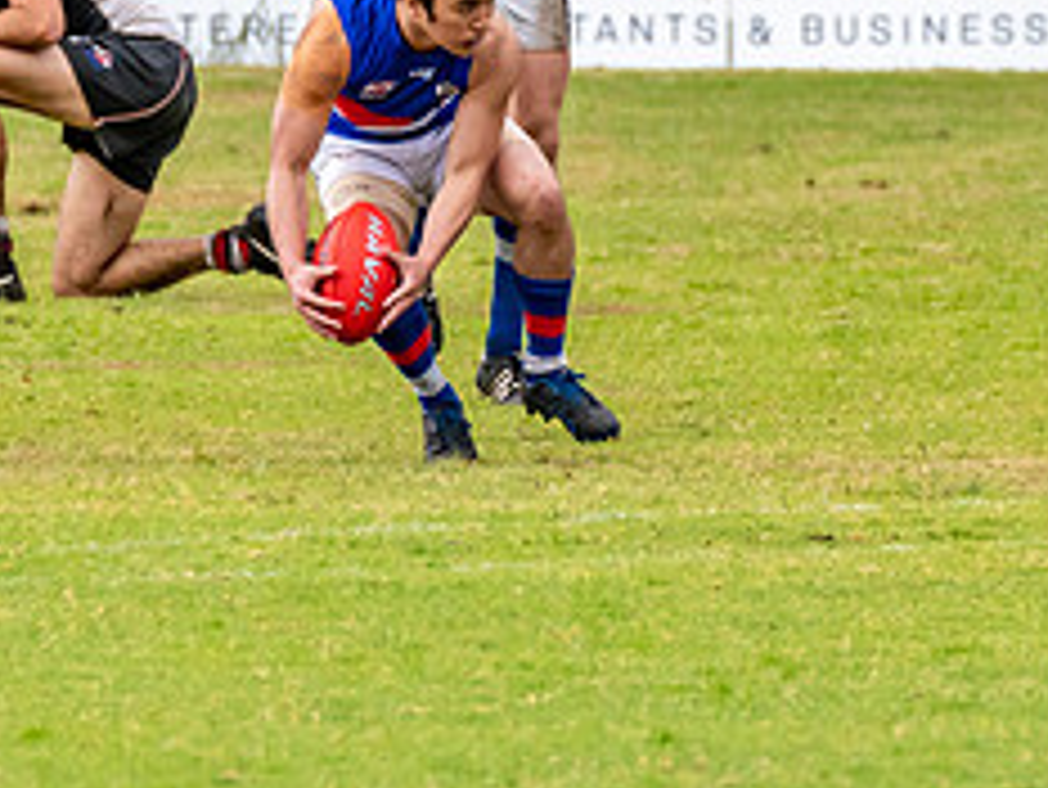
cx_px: 498
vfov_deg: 0.8
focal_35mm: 1762
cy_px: 138
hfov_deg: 1.1
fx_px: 53372
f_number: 7.1
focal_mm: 460
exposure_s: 1/2500
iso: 1250
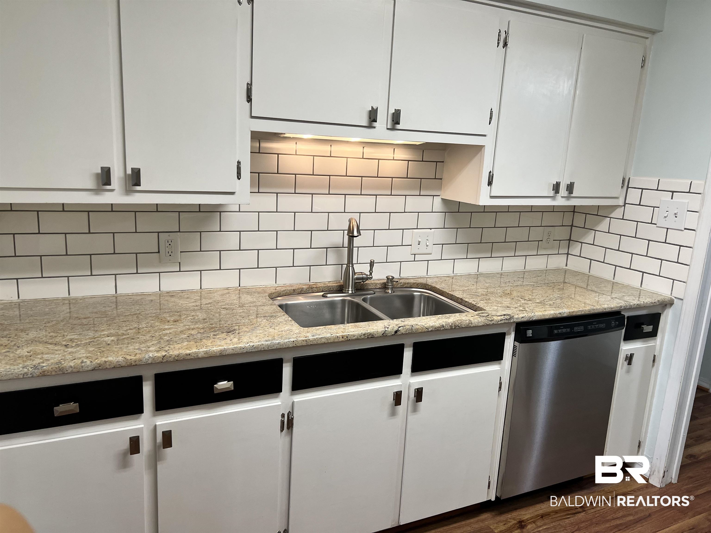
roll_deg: -3.5
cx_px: 356
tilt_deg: -14.4
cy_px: 266
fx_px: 534
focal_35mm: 26
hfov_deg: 67.3
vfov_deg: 53.1
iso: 125
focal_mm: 5.7
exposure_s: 1/120
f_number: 1.5
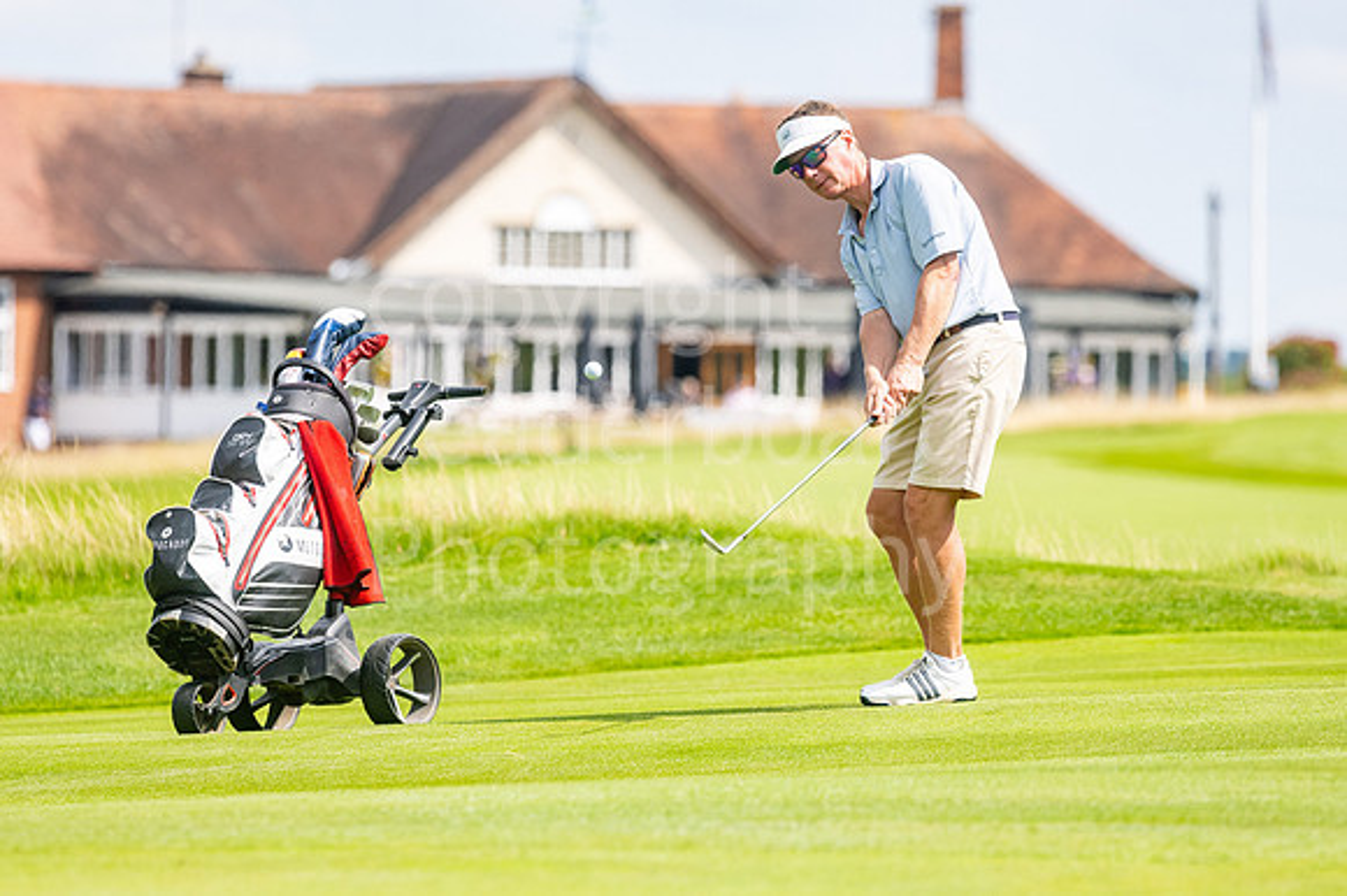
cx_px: 674
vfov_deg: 3.1
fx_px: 16827
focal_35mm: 450
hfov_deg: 4.6
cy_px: 448
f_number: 5
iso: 250
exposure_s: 1/1600
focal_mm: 300
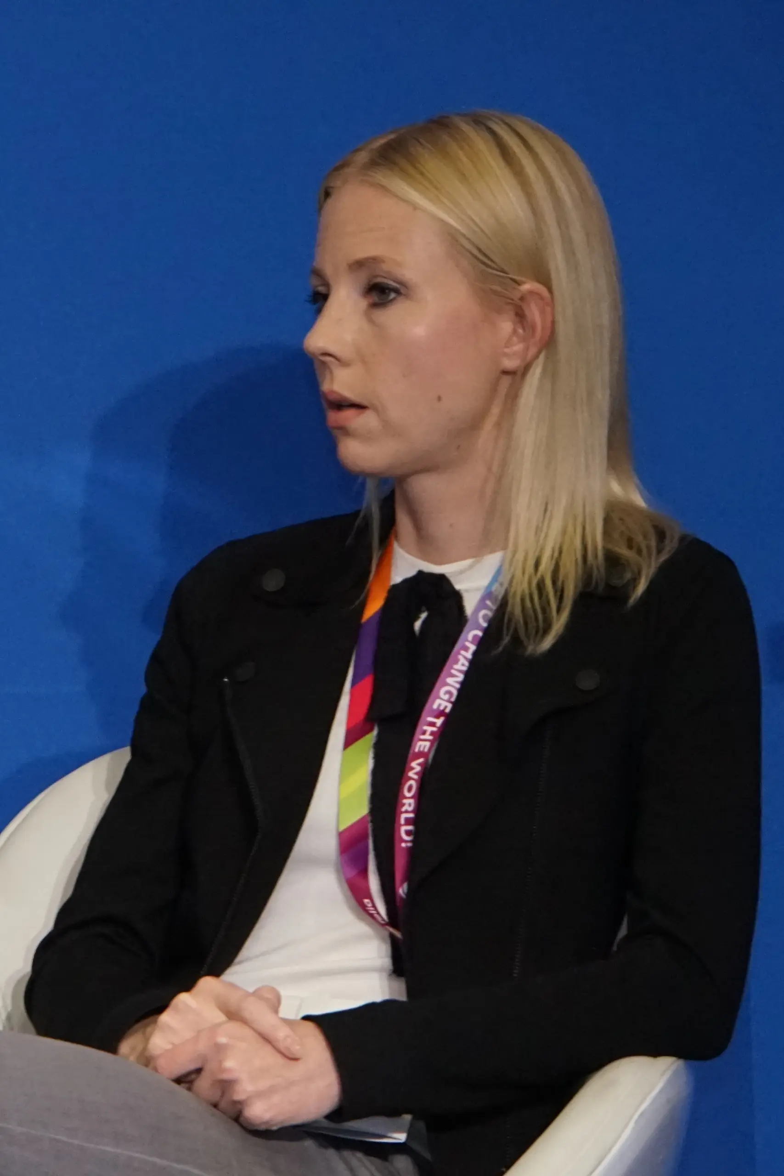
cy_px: 588
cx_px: 392
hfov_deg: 4.6
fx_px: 9798
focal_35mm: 300
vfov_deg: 6.9
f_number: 6.3
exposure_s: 1/250
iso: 3200
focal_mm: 200
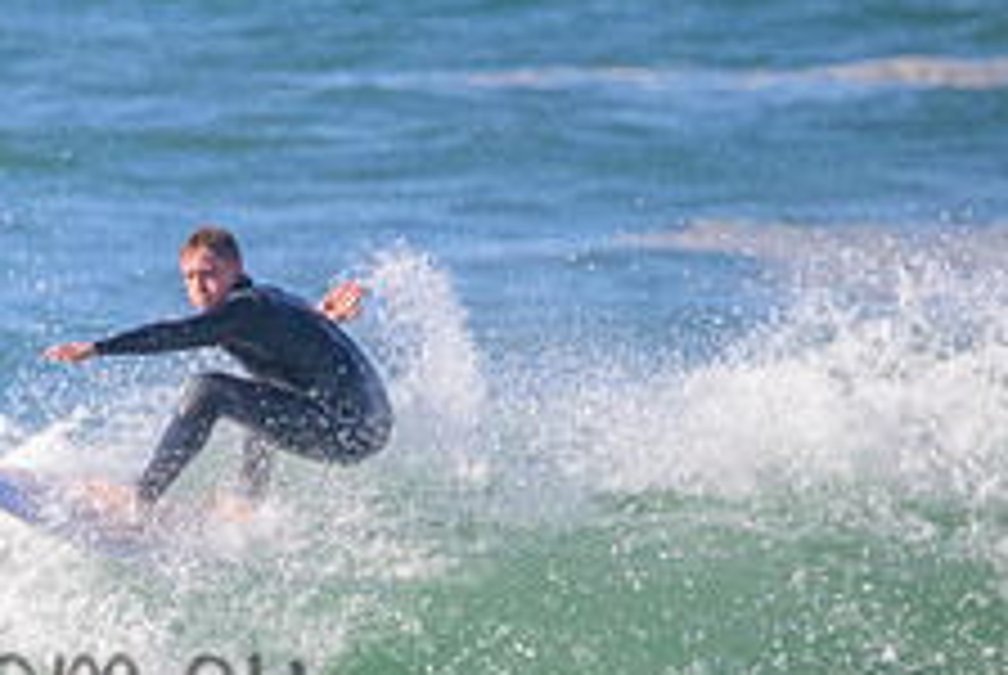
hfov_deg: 1.0
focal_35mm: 2068
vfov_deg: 0.7
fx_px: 57979
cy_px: 637
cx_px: -171
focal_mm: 800
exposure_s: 1/2000
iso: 2000
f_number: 11
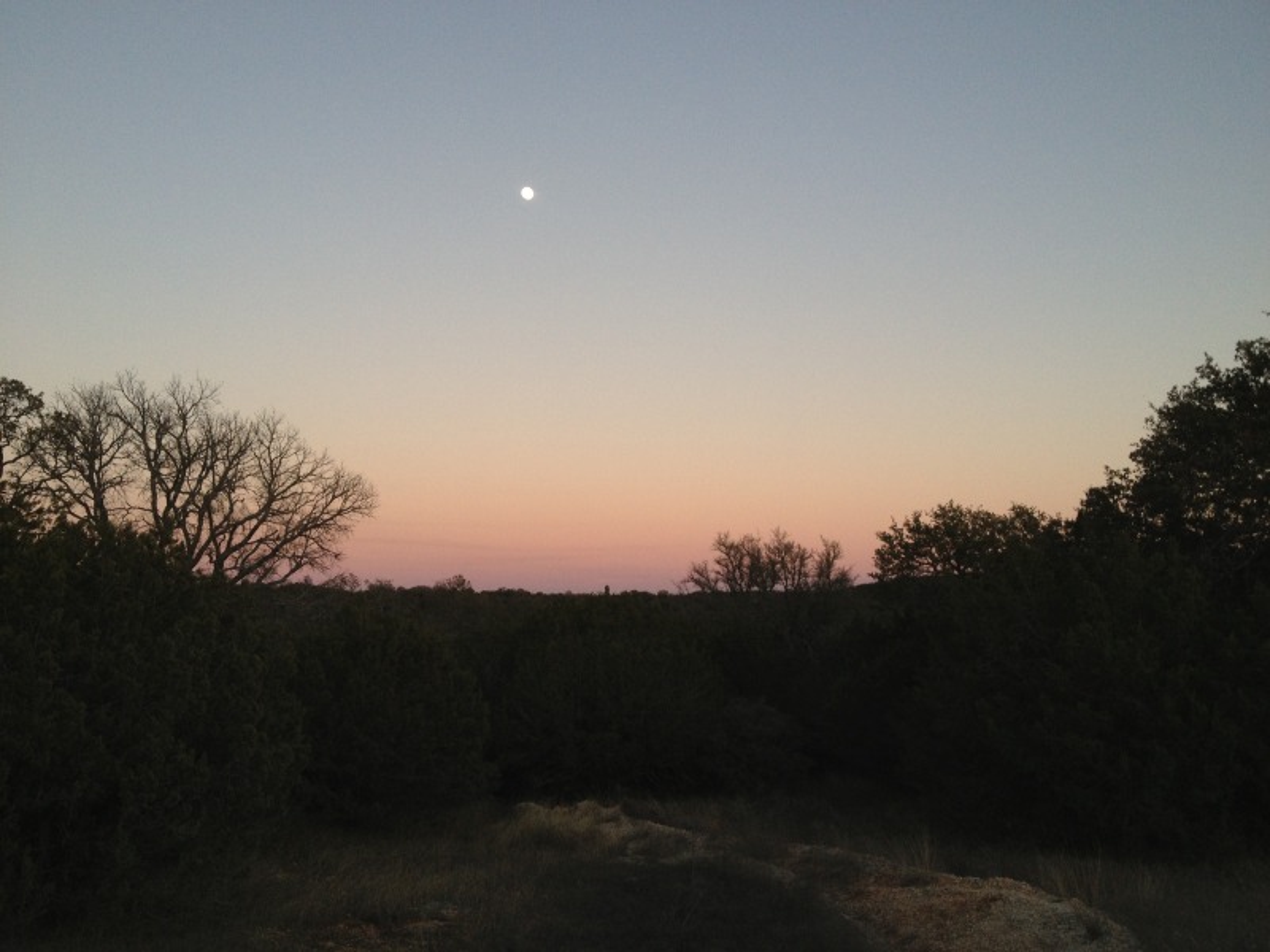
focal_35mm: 35
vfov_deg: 40.7
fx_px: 1284
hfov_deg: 52.6
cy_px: 476
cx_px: 635
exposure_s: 1/120
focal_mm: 4.28
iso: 64
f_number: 2.4
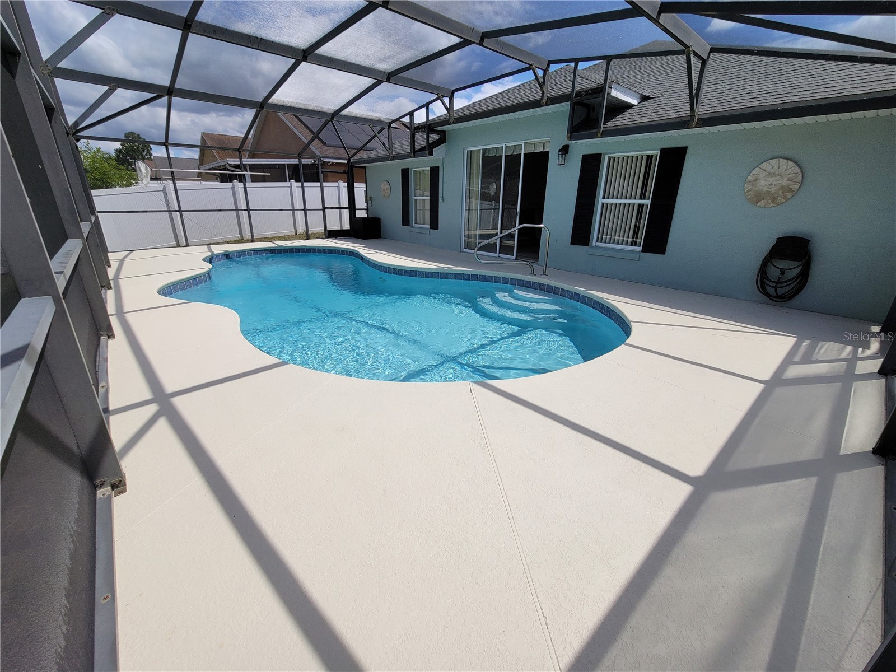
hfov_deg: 106.2
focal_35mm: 13
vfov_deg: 89.9
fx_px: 336
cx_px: 448
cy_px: 336
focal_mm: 2.2
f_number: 2.2
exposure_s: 1/2490
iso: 64
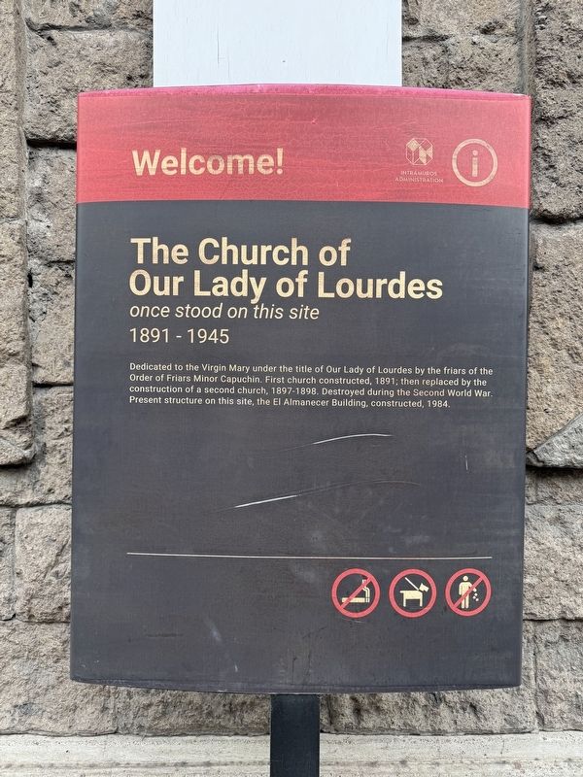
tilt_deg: +0.5
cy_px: 388
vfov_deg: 71.6
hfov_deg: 56.8
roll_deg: -1.1
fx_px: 539
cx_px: 292
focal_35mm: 24
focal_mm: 6.76
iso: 100
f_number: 1.78
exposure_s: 1/381
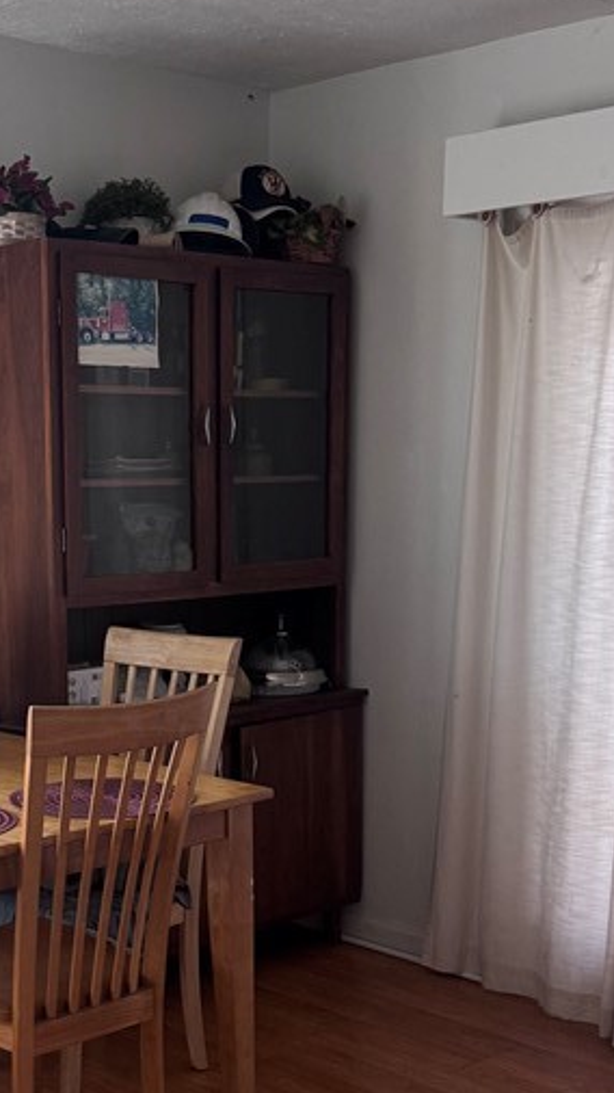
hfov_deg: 22.1
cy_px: 764
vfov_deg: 38.5
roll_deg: +0.9
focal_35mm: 53
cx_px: 67
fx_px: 1534
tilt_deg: -11.6
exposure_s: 1/60
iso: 250
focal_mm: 6.76
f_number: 1.78
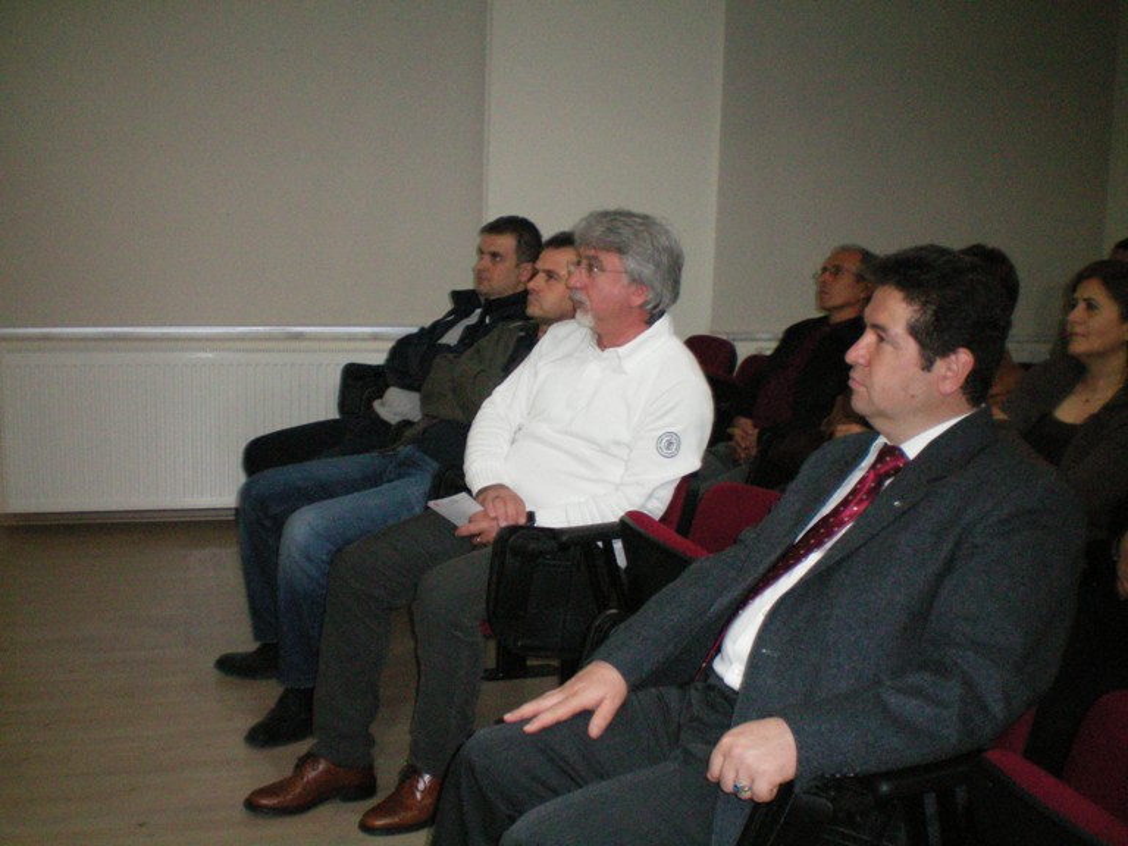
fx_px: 1238
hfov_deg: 49.0
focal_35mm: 38
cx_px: 564
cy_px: 423
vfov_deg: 37.7
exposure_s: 1/60
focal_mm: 6.3
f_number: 3.1
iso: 400
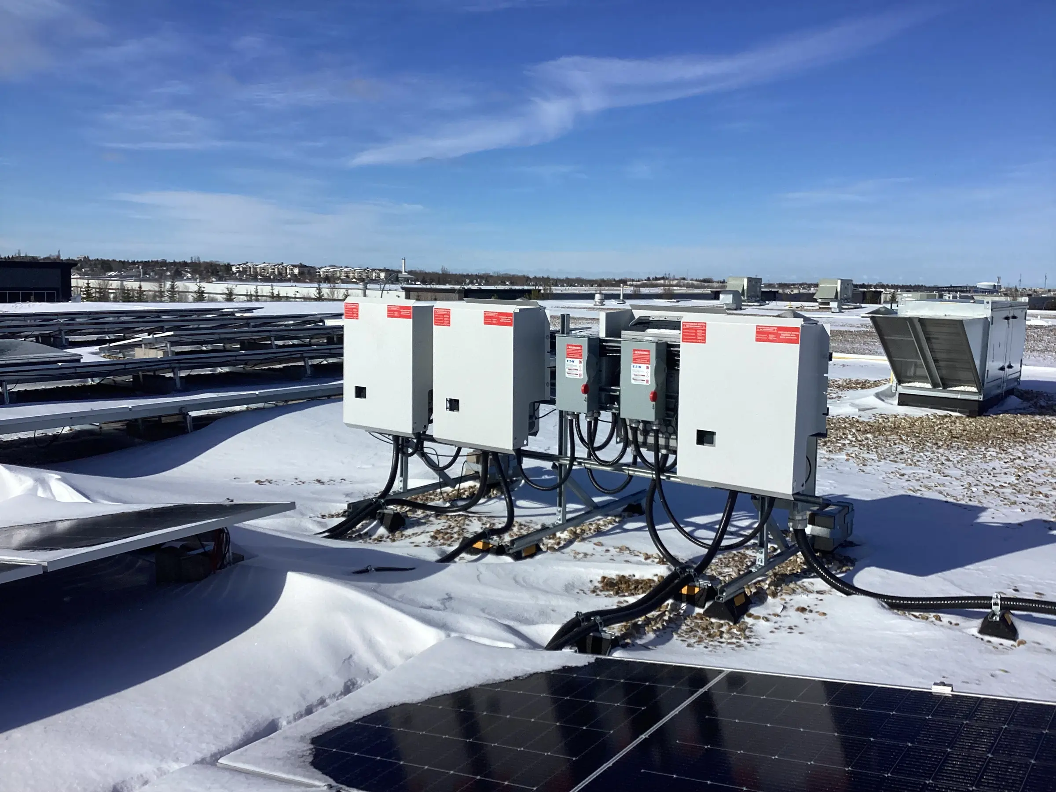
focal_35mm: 31
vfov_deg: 45.4
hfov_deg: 58.4
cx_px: 528
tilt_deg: -6.9
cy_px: 396
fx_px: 946
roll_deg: -1.6
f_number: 2.4
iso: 25
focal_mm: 3.3
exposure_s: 1/4082
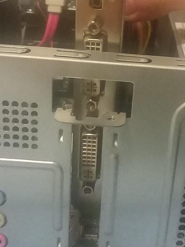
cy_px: 91
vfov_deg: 41.8
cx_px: 120
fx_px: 321
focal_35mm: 45
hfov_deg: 32.0
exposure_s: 1/15
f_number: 1.9
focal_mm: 2.47
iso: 400
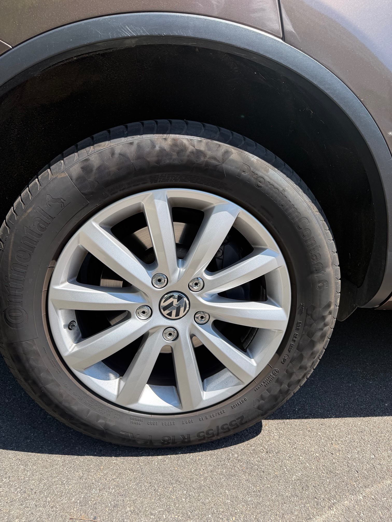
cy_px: 261
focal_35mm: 24
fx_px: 362
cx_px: 196
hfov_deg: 56.8
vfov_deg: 71.6
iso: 80
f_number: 1.78
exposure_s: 1/2000
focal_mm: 6.76
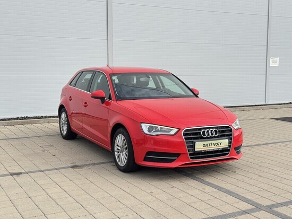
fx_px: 405
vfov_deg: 30.3
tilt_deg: -4.5
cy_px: 110
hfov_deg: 39.6
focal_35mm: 48
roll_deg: +1.0
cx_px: 146
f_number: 1.78
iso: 64
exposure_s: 1/2045
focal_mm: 6.76
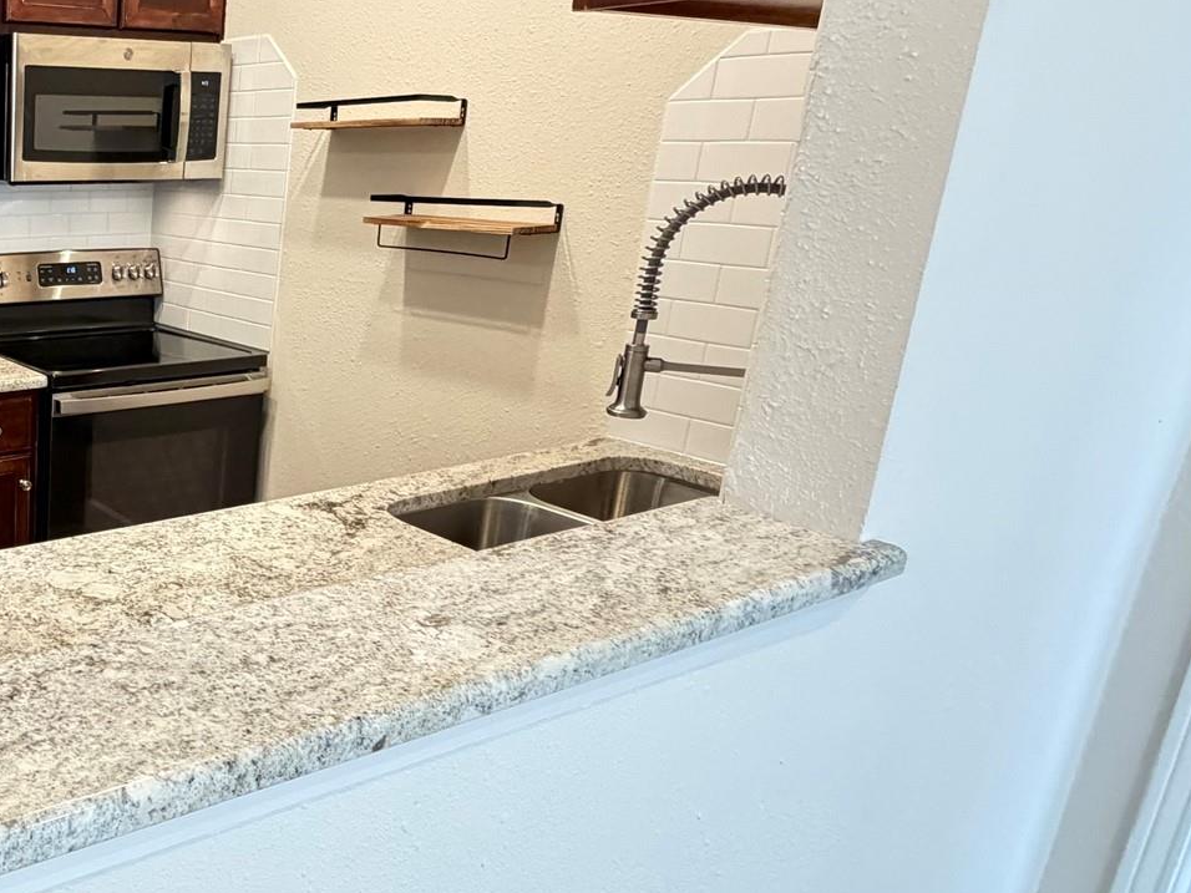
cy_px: 411
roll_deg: +1.1
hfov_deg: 47.6
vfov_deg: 46.8
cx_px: -47
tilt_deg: -14.9
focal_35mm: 30
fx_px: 1032
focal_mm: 2.22
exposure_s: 1/60
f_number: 2.2
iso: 400
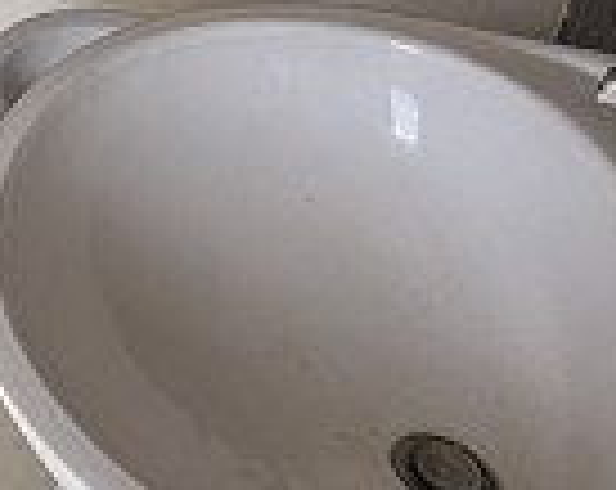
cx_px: -508
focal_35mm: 80
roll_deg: +2.0
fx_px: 1455
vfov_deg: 17.5
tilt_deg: -27.3
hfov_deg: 18.4
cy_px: -211
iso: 50
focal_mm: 2.22
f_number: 2.2
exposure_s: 1/121
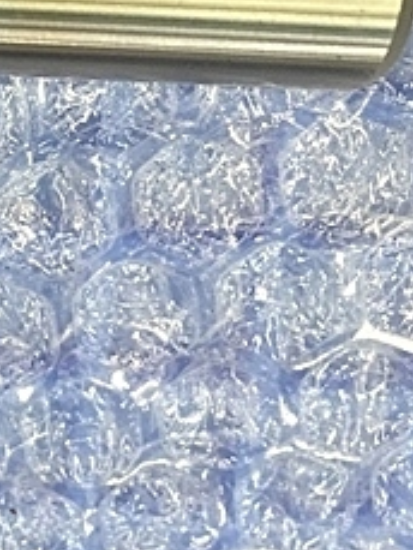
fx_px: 1287
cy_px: 48
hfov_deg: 17.0
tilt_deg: -70.7
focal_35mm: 81
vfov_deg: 23.4
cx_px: -151
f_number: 2.2
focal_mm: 4.15
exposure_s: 1/30
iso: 64
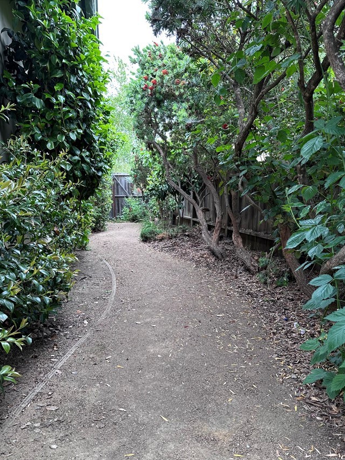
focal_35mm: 29
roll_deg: -1.6
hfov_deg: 48.2
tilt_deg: -12.1
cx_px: 190
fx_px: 385
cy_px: 277
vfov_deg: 61.1
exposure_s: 1/121
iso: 64
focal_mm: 6.86
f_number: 1.78
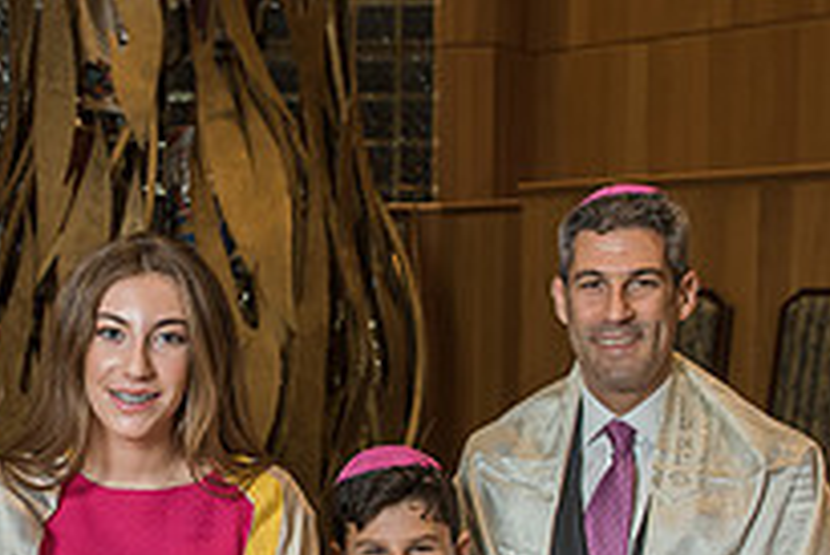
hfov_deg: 25.1
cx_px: 124
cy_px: 448
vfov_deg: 17.2
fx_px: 1823
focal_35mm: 79
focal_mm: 26
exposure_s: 1/200
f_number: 4
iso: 800
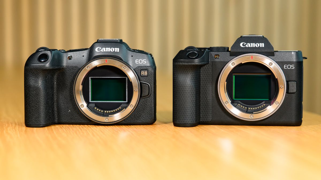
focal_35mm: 92
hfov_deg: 23.1
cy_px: 91
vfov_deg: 13.1
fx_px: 784
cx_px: 155
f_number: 3.5
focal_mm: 85
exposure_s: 1/160
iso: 560
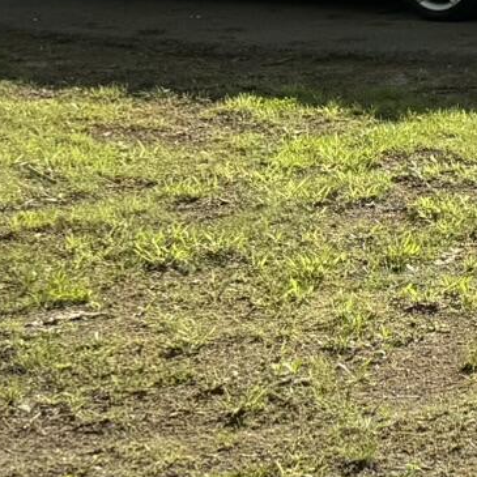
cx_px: 1076
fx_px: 1855
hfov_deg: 12.2
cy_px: -263
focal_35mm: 119
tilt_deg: -0.4
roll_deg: -1.5
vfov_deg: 13.7
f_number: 1.78
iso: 80
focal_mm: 6.76
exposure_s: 1/1721
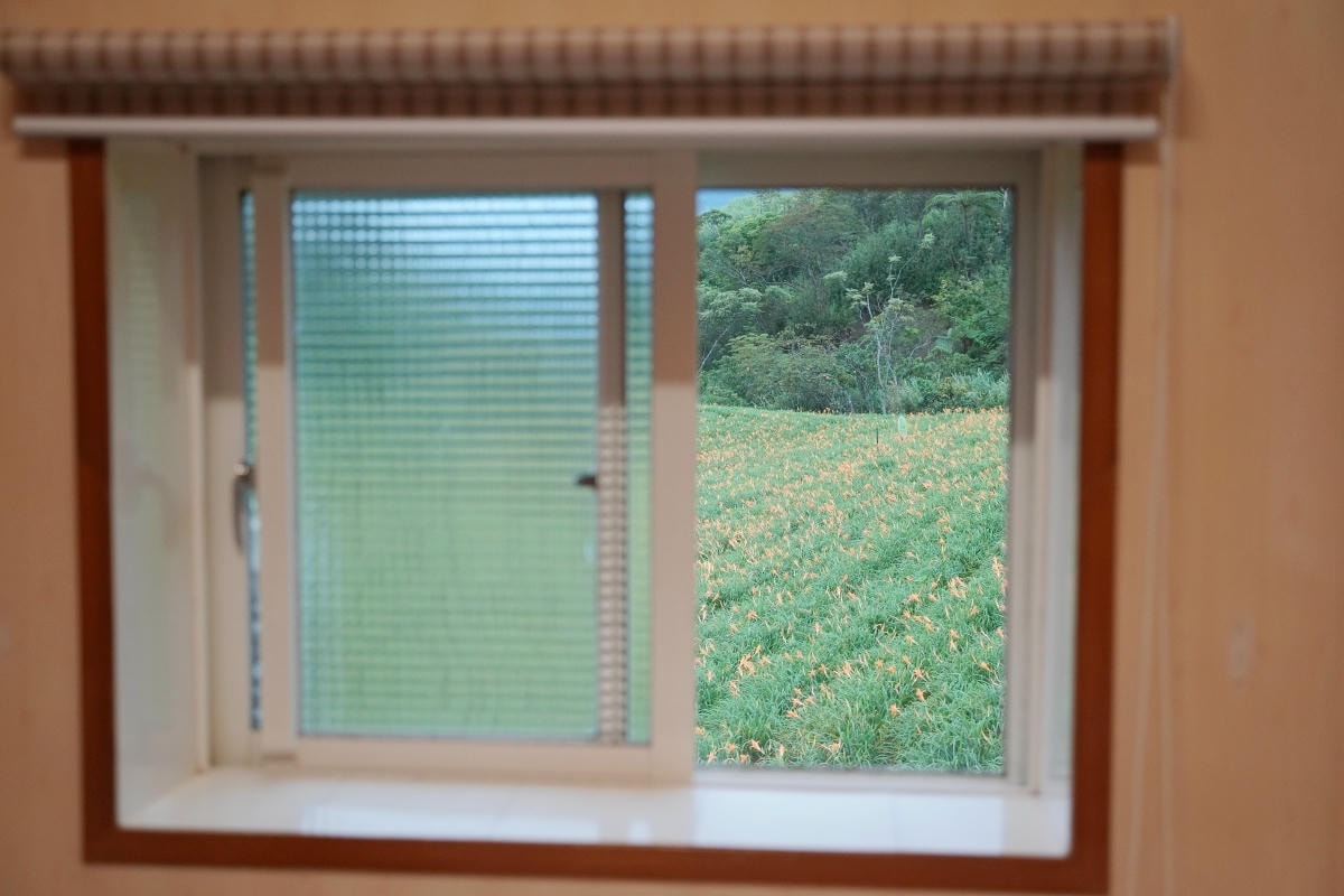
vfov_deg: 31.2
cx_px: 672
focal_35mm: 43
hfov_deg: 45.4
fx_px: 1605
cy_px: 448
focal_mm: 43
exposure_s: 1/160
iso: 1600
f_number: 2.8
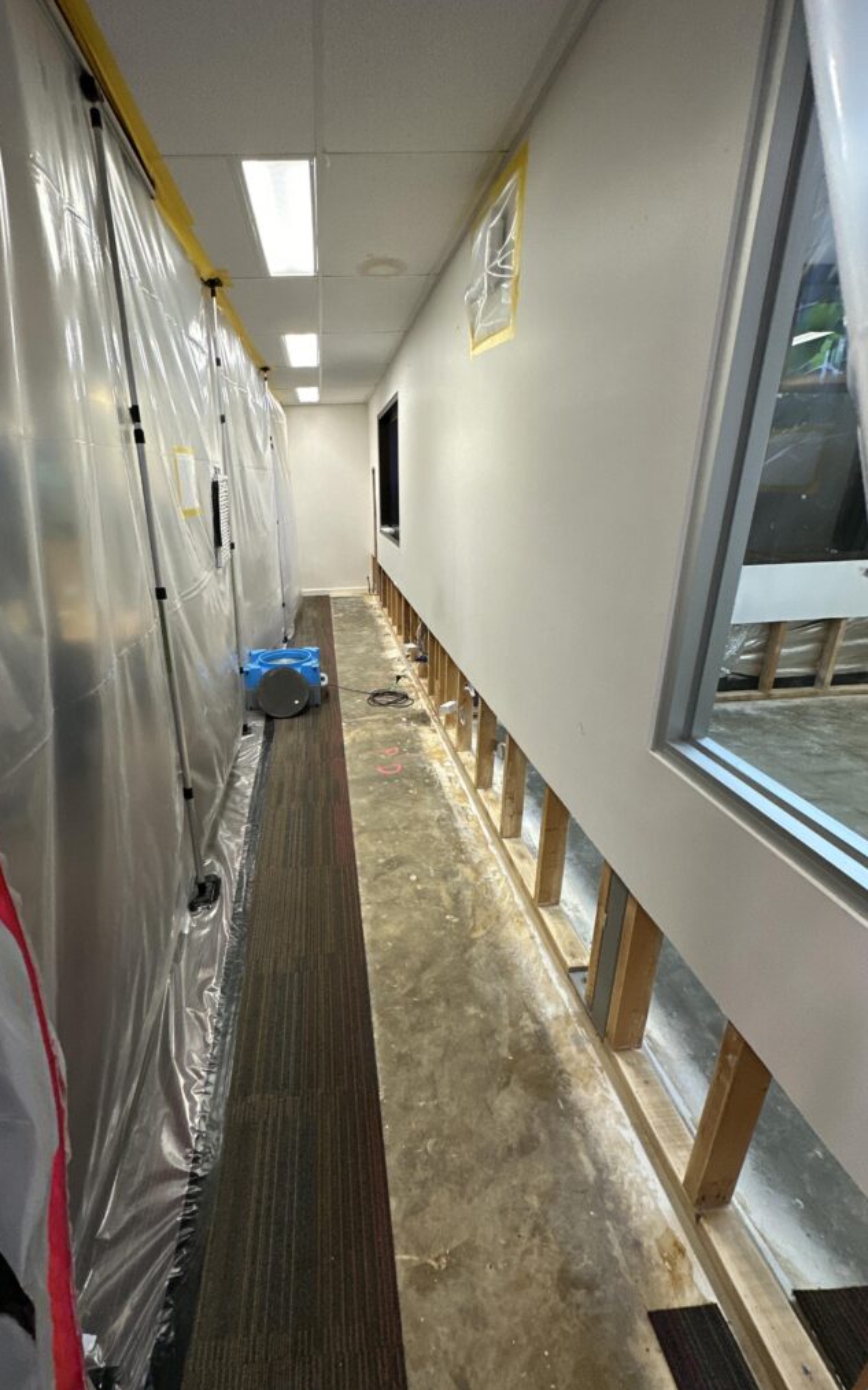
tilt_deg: -20.5
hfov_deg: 74.2
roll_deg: +1.6
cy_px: 700
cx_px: 363
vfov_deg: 101.5
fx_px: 568
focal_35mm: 15
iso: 320
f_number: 2.2
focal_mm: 2.22
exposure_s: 1/100
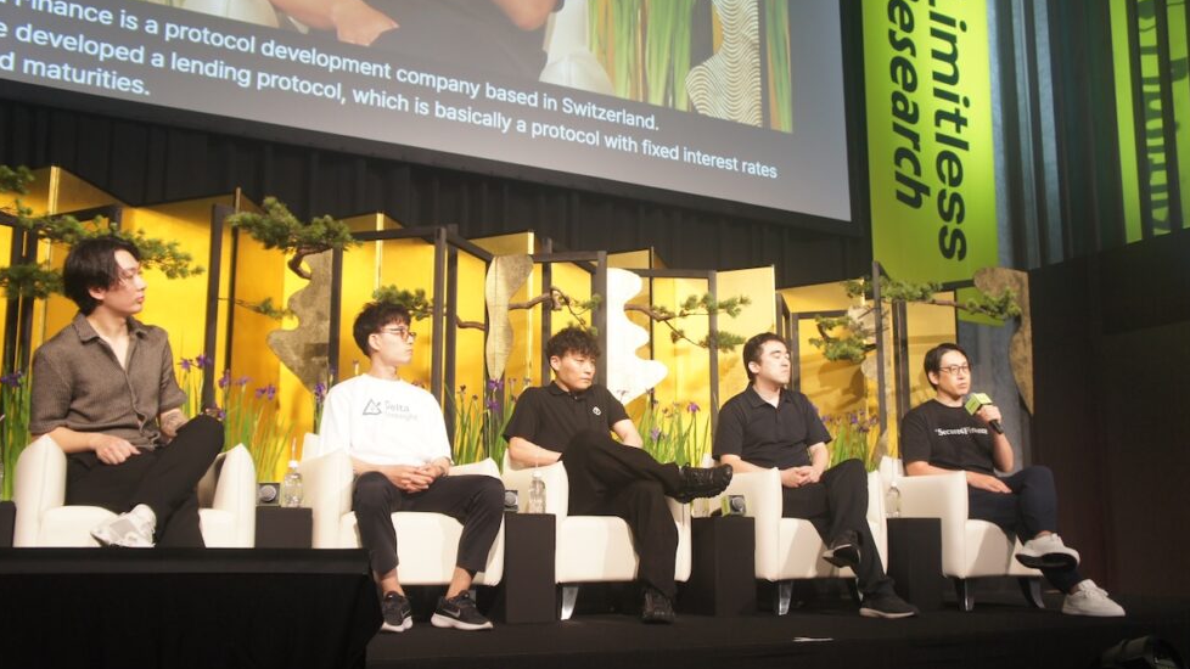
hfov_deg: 56.6
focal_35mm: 35
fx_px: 1104
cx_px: 595
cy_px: 387
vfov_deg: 33.6
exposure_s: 1/40
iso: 500
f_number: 4
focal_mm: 22
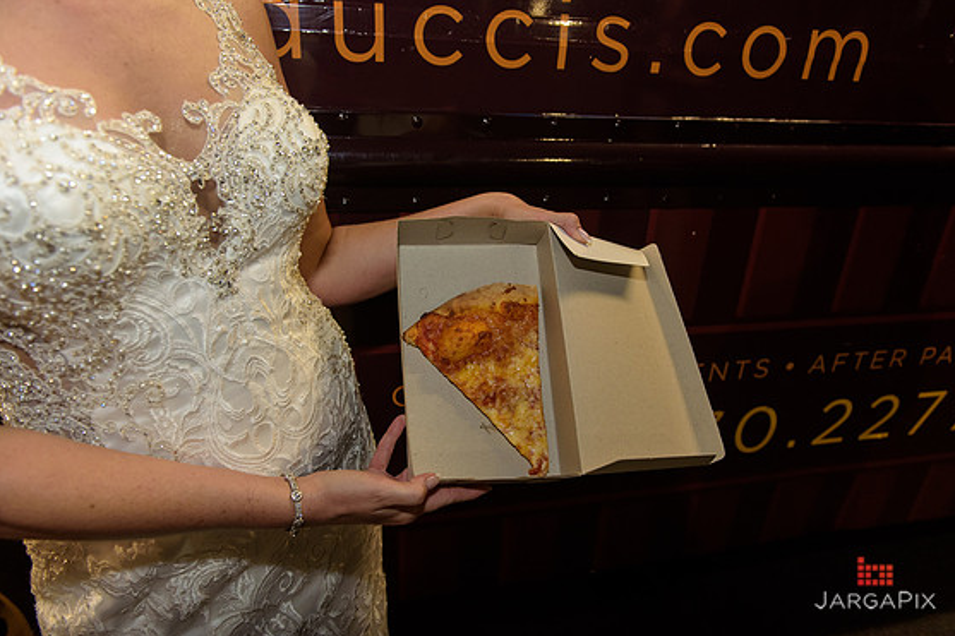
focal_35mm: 25
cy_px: 315
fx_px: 663
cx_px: 482
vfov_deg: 51.3
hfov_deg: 71.5
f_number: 3.2
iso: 1600
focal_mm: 24
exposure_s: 1/125
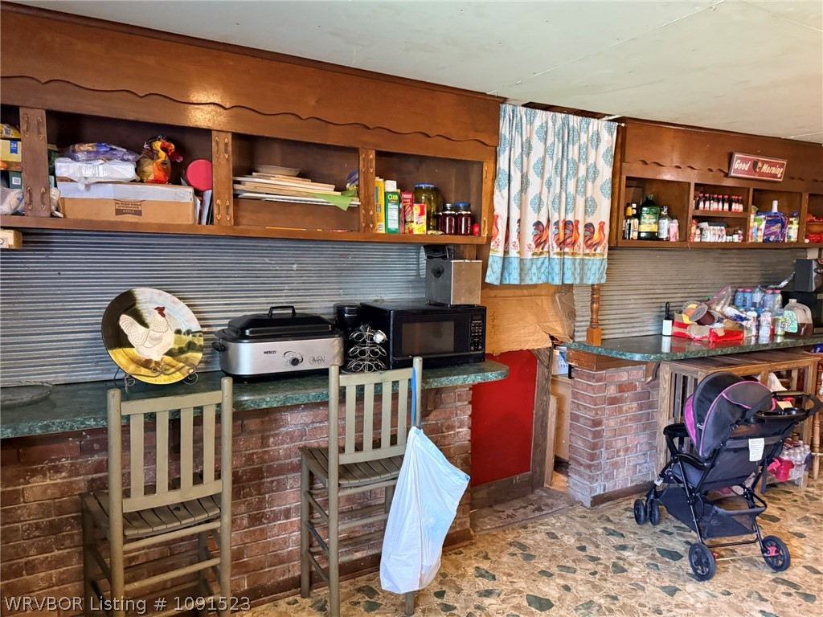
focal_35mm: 24
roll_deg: -1.0
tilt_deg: -5.5
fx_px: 571
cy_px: 308
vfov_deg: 56.8
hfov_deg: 71.6
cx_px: 412
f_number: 1.78
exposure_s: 1/30
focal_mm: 6.76
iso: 800
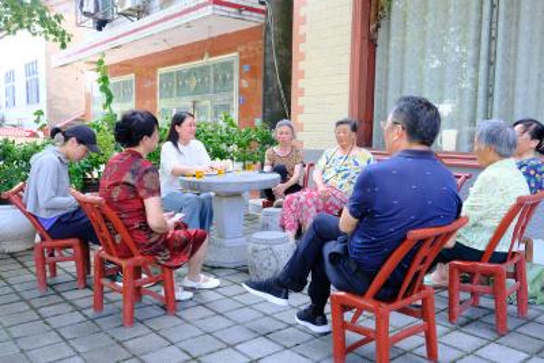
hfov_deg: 57.2
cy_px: 182
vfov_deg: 40.0
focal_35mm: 33
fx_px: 499
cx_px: 272
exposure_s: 1/150
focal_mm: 22.3
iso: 320
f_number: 4
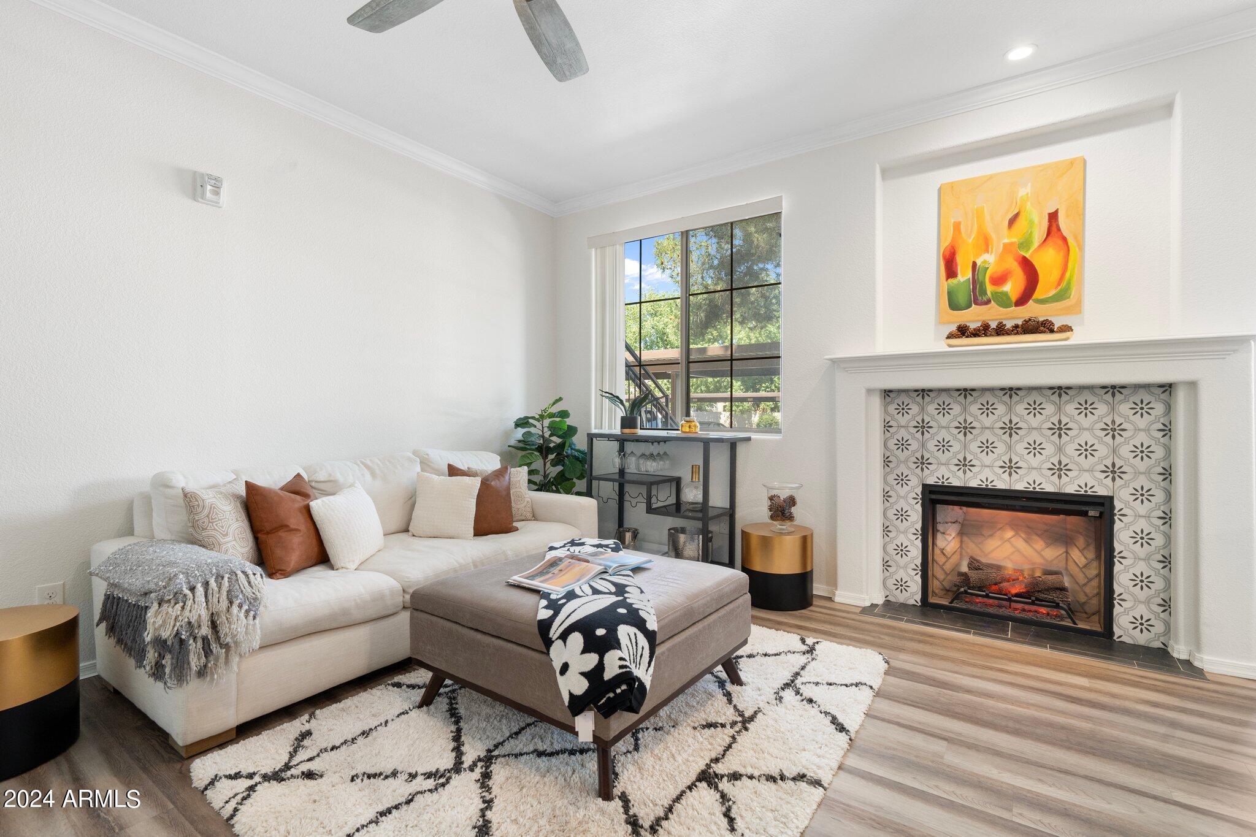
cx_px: 628
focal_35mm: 16
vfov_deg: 73.7
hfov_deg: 96.7
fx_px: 558
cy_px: 418
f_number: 8
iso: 800
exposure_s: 1/3
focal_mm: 16
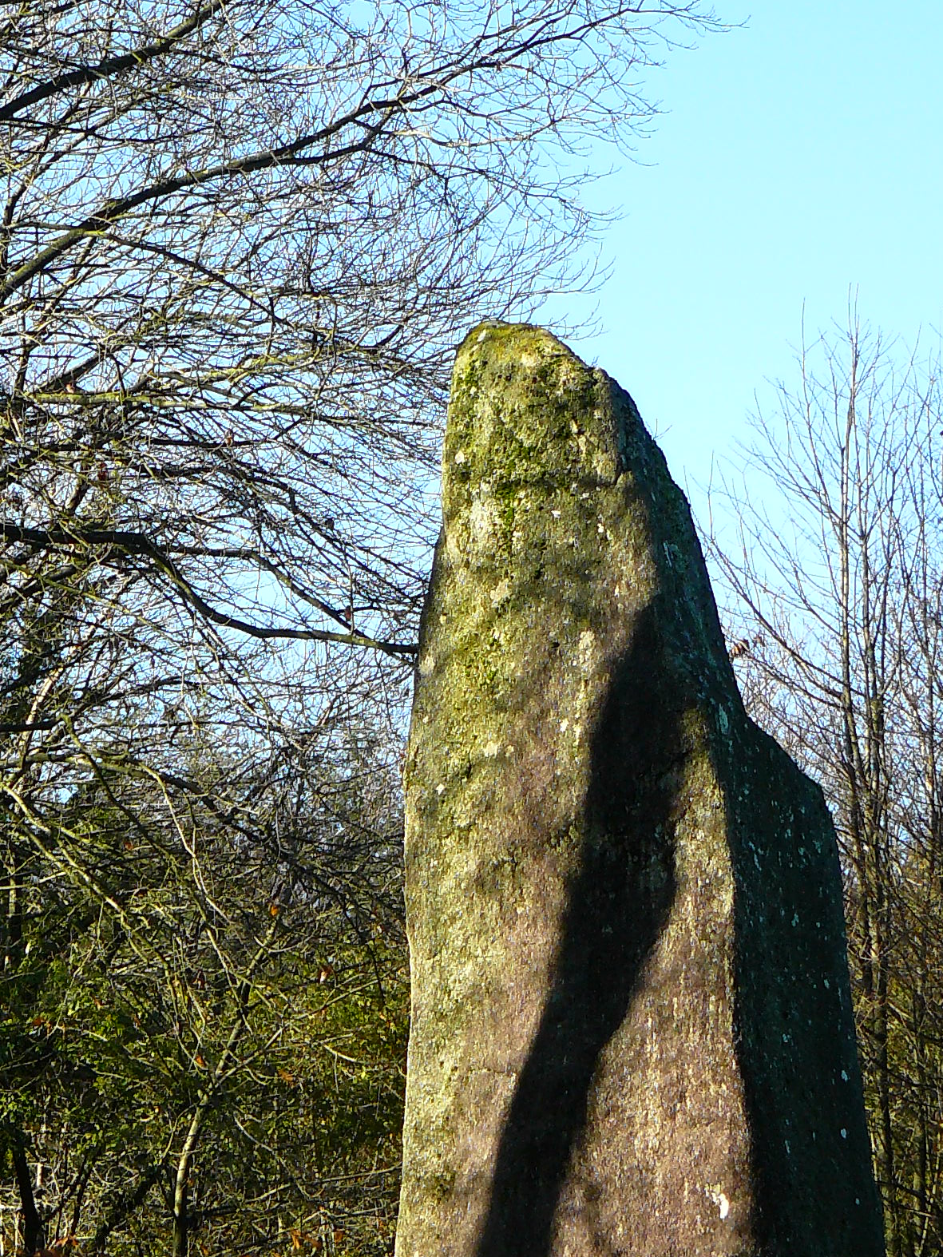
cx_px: 339
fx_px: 4394
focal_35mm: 121
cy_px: 804
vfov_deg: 16.3
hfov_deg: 12.2
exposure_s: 1/400
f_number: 3.2
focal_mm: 10.4
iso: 125
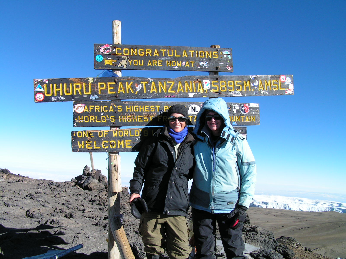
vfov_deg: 37.7
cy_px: 130
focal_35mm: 38
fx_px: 380
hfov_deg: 49.0
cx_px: 173
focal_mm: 6.3
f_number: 5.6
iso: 50
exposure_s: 1/400
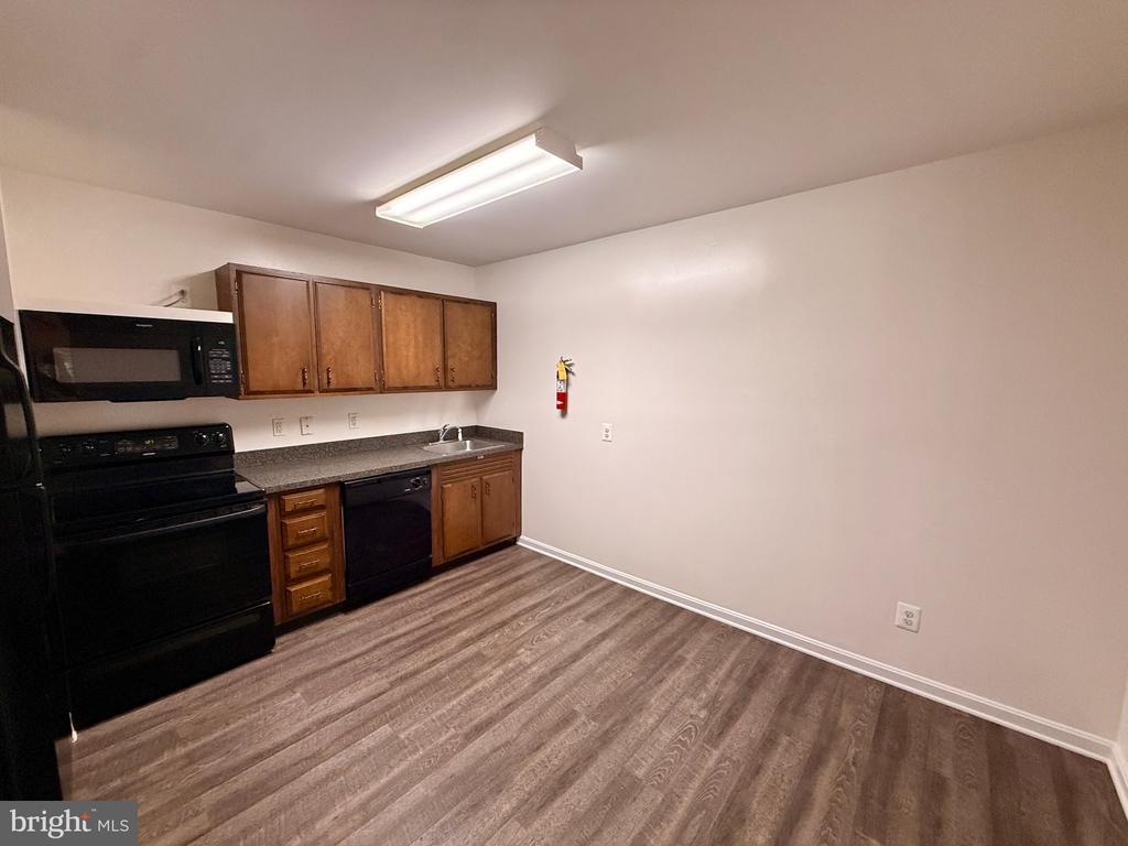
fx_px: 456
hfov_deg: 102.1
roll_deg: -0.4
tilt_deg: -4.8
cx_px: 564
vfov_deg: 85.7
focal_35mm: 14
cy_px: 423
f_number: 2.2
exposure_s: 1/60
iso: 250
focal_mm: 2.22
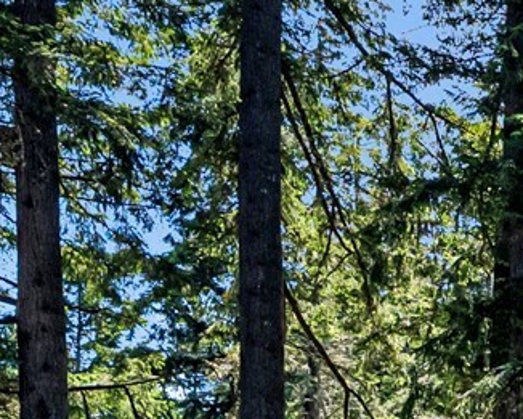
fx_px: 1285
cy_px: 631
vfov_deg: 16.8
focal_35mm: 83
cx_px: 1209
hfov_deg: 15.2
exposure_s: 1/1600
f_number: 6.3
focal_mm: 17
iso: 1600
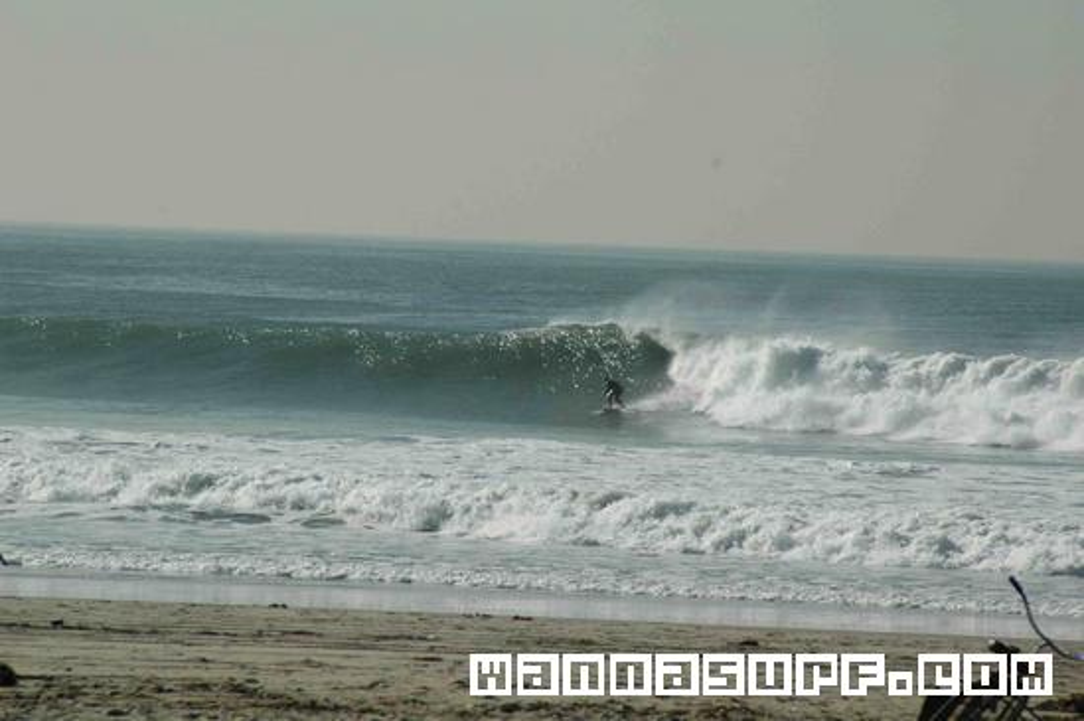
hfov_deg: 8.3
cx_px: 542
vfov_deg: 5.5
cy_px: 360
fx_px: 7446
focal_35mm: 248
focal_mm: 165
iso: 400
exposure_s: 1/1600
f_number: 10
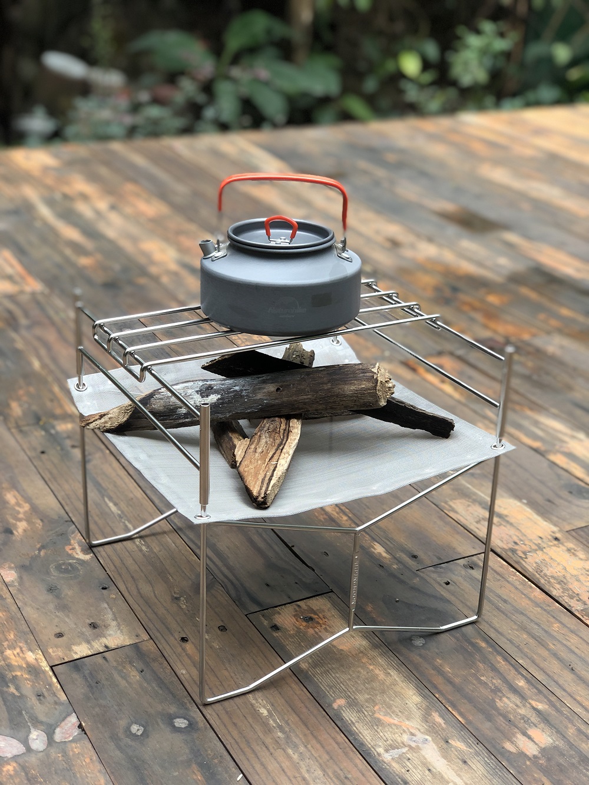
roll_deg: -1.4
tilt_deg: -23.7
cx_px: 294
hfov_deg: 28.0
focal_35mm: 52
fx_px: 1180
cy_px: 392
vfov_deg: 36.8
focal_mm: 6
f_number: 2.4
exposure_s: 1/60
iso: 25
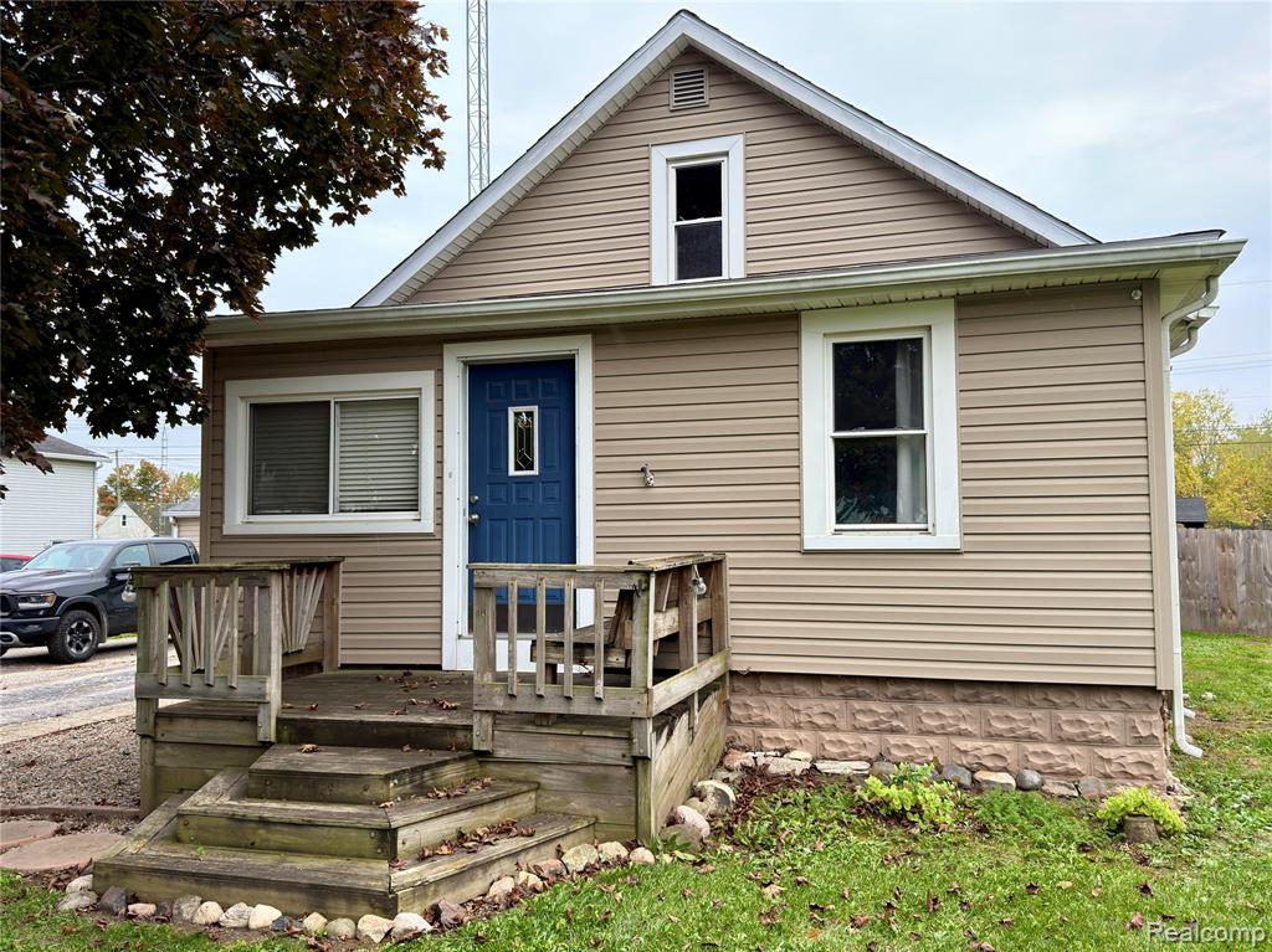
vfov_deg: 48.2
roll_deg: +0.3
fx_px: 1065
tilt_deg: +3.9
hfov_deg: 61.7
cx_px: 636
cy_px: 476
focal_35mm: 29
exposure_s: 1/250
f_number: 1.78
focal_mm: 6.76
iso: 64
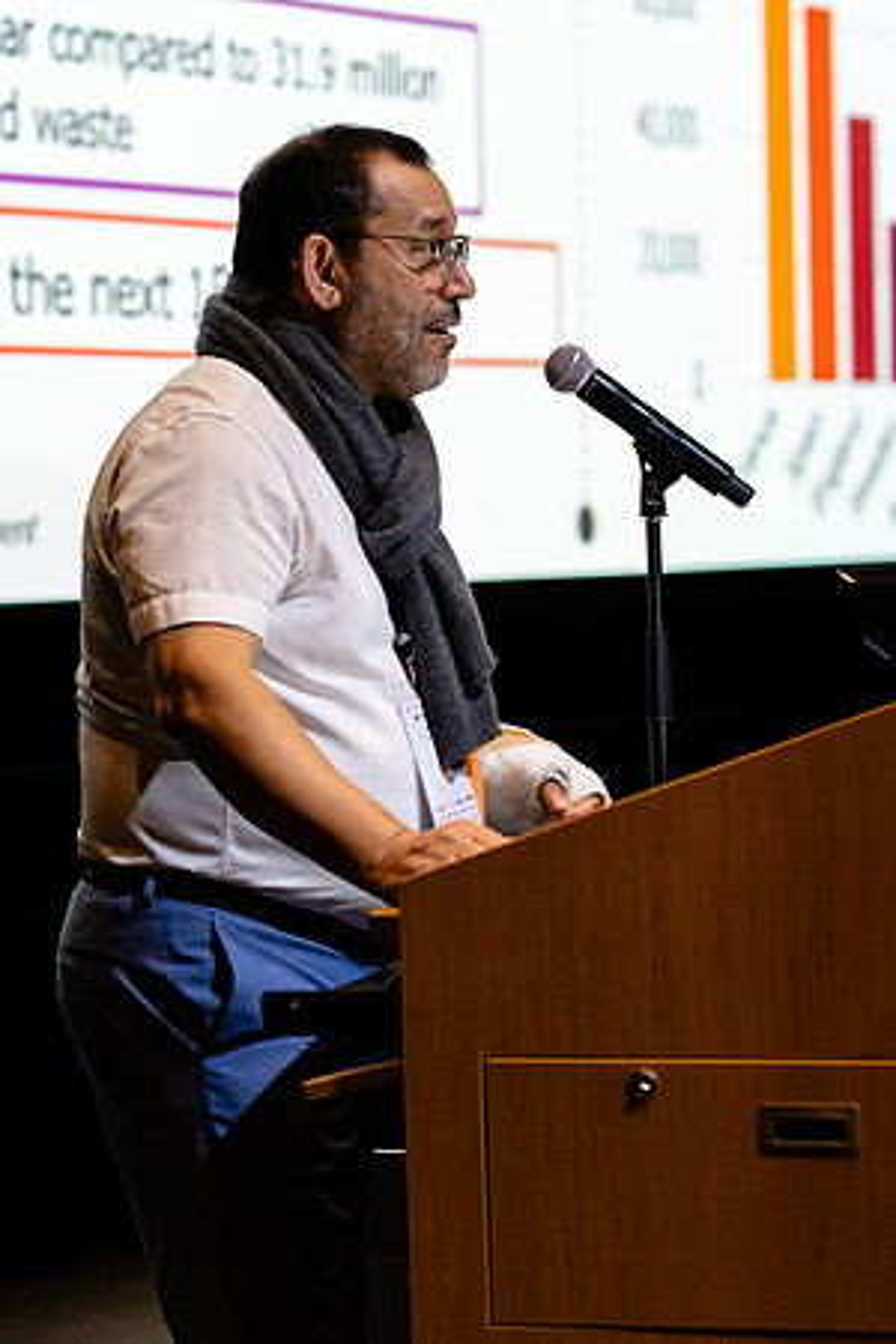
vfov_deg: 16.1
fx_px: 4741
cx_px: 448
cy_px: 672
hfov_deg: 10.8
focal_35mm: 127
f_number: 2.8
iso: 4000
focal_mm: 85
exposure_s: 1/200
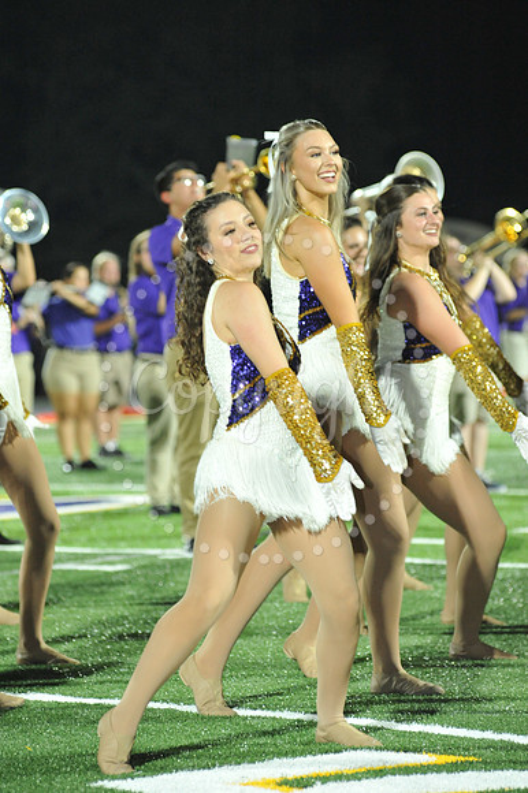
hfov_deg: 6.9
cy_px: 396
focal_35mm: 200
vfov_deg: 10.3
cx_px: 264
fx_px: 4405
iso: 4000
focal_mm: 200
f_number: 5.6
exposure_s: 1/250
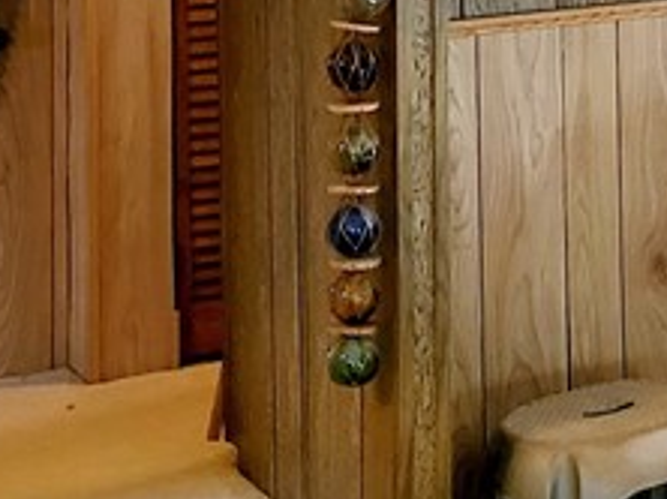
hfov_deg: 15.0
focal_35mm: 120
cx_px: 1061
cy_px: -292
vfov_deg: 11.7
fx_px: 2310
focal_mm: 4.25
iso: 320
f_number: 1.8
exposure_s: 1/40
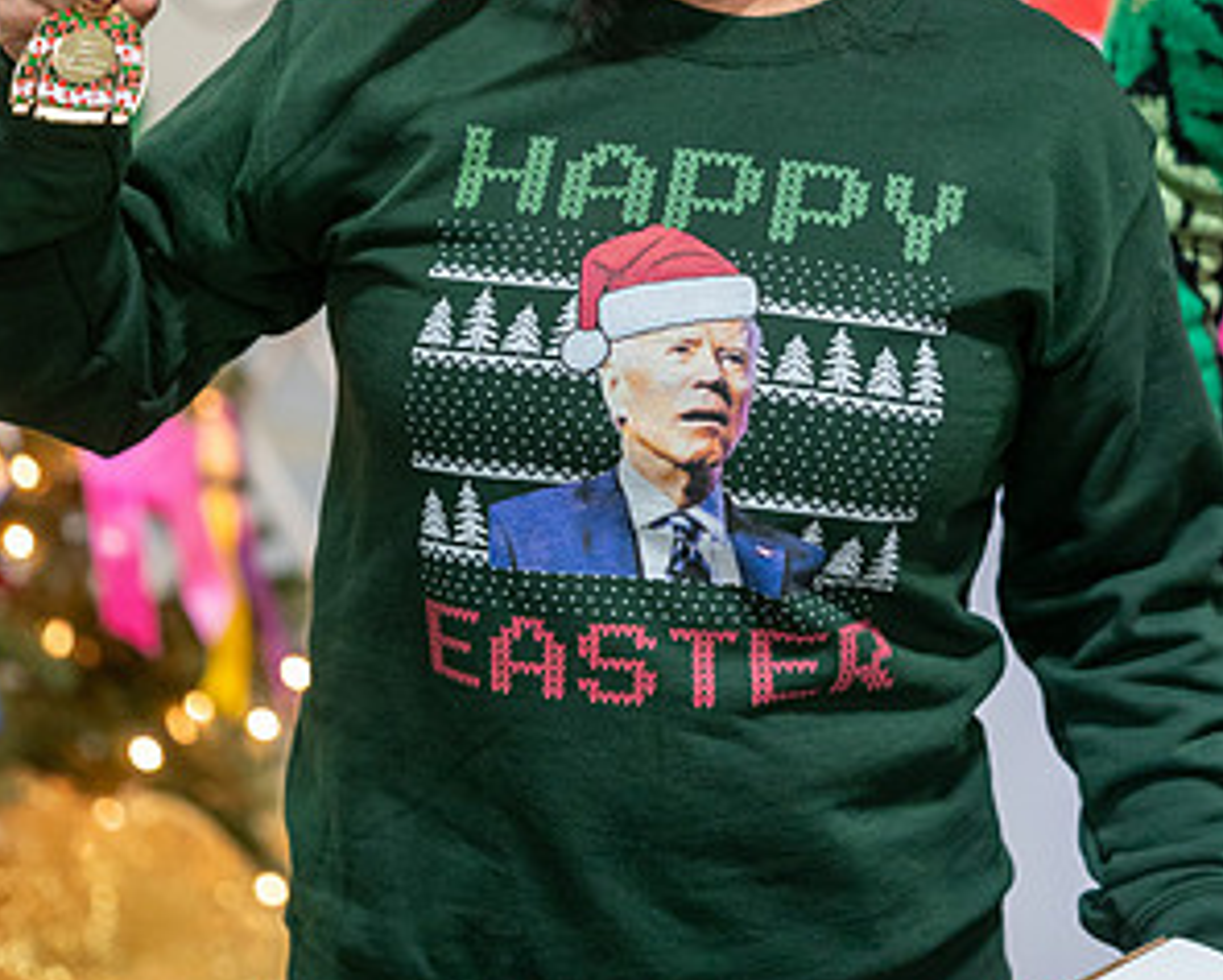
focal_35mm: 114
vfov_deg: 13.5
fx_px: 4128
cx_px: 607
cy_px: 252
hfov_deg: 16.9
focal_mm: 80
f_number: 2.8
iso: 4000
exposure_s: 1/160
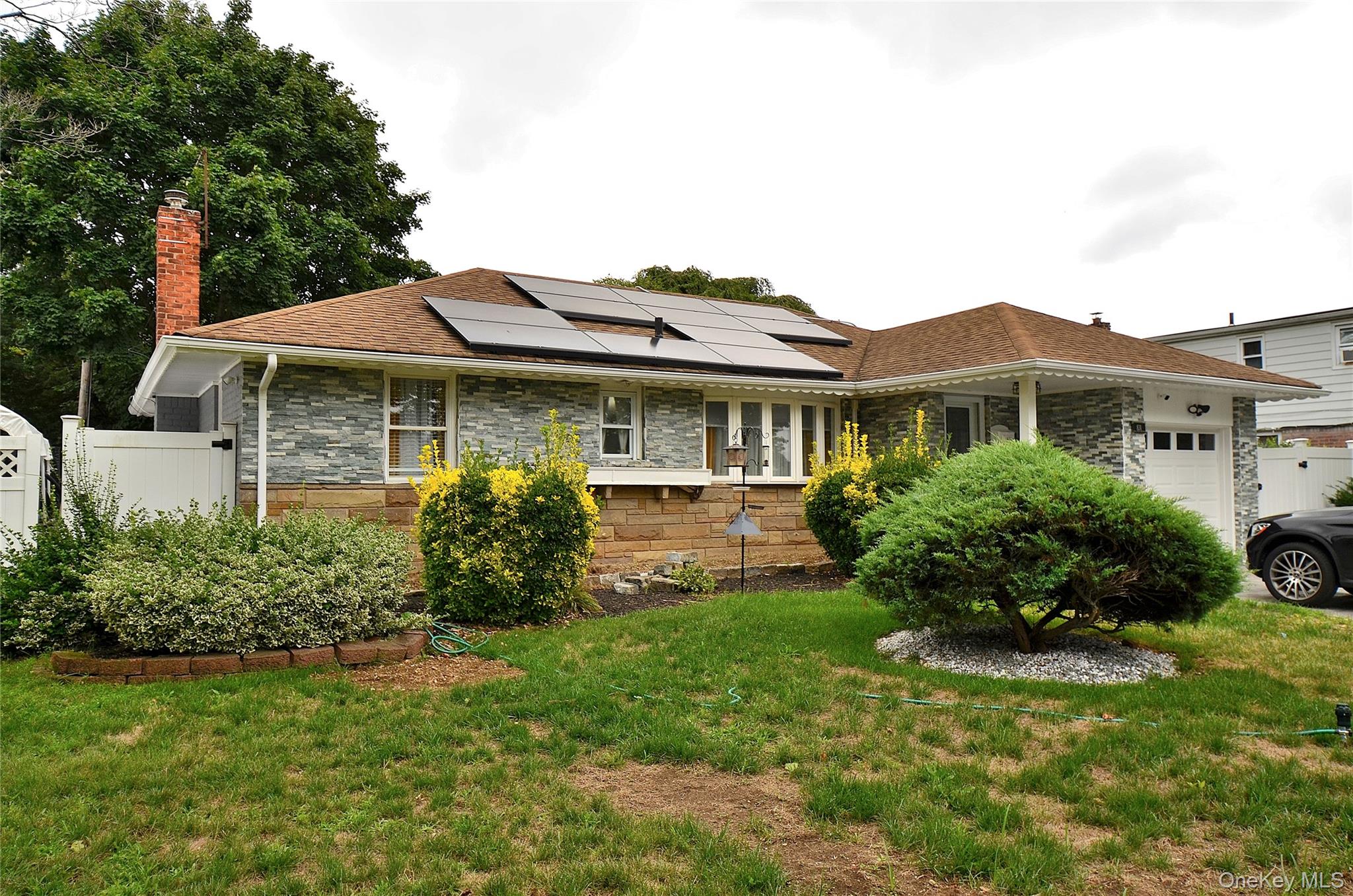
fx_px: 956
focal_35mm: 26
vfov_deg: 50.2
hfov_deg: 70.6
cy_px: 448
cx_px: 676
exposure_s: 1/200
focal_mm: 17
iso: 100
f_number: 7.1
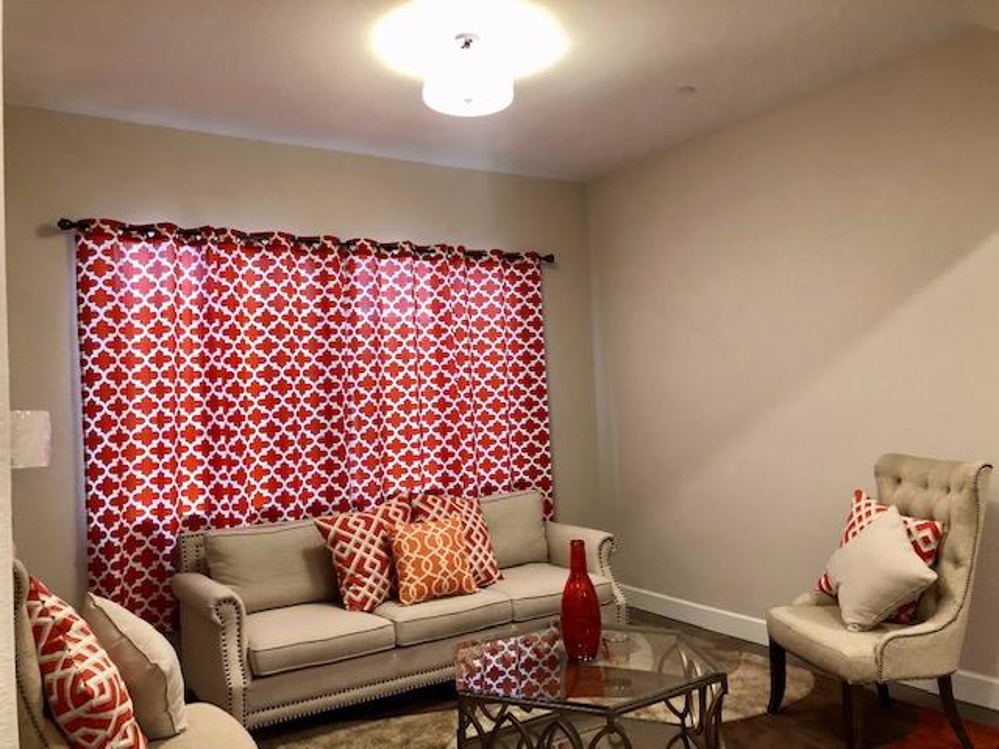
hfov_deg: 63.4
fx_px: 808
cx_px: 500
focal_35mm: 28
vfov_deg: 49.7
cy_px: 374
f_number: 1.8
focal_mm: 4
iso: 64
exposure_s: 1/15
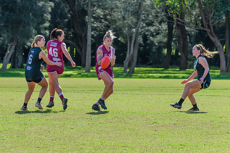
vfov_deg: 5.4
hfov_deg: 8.0
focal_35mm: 256
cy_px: 66
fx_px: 1635
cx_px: 92
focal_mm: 170
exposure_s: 1/1250
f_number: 8
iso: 800
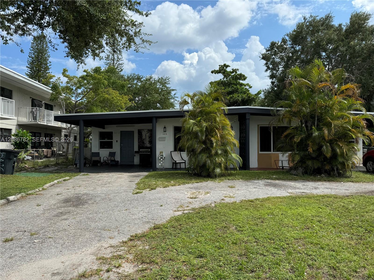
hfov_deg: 71.6
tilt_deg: +0.3
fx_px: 259
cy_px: 140
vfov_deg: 56.8
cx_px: 187
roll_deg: -0.2
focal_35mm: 24
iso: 80
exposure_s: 1/4049
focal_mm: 6.76
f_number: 1.78
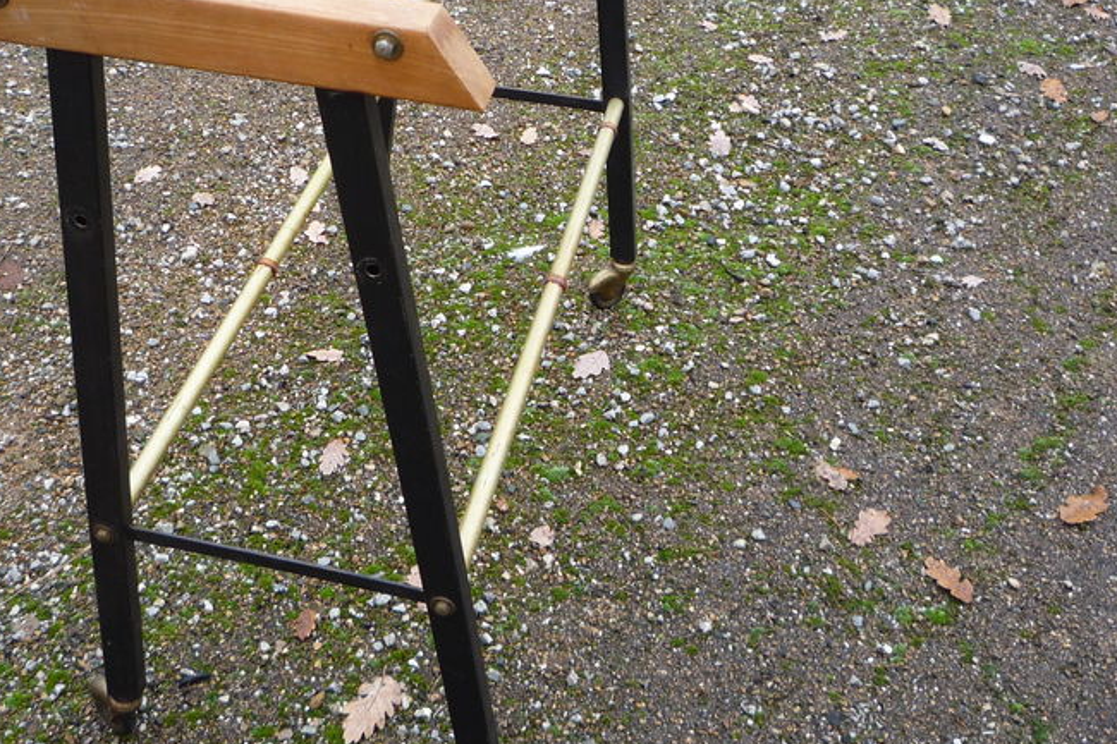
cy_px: 242
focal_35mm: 48
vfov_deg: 27.9
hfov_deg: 40.9
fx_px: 1489
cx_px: 450
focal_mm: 5.2
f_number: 3.3
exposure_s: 1/50
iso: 100
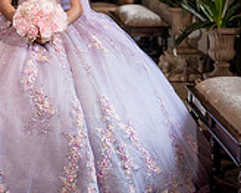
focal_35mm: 121
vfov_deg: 12.5
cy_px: -12
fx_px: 863
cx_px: 34
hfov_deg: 15.8
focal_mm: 47
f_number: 2.2
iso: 400
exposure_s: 1/400
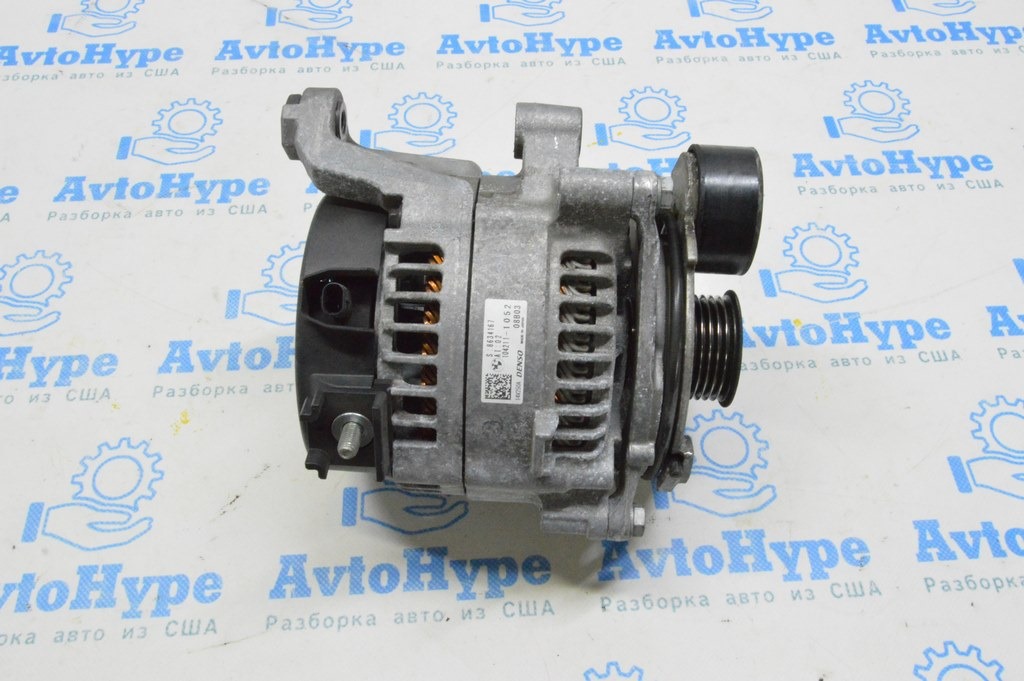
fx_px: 938
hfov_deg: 57.3
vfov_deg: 39.9
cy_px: 340
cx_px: 512
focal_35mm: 33
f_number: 20
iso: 6400
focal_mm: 22
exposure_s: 1/20
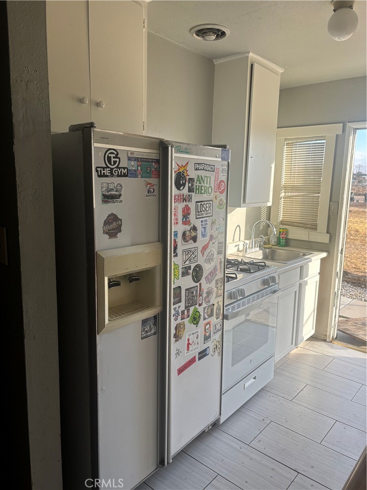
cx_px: 184
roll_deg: -1.3
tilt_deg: -10.1
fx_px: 368
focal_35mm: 26
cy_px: 245
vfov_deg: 67.3
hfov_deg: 53.1
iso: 40
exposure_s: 1/193
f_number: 1.6
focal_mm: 5.96
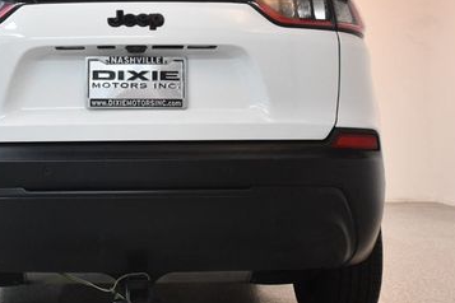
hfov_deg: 32.4
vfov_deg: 22.2
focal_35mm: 61
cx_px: 127
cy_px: 103
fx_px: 771
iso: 1800
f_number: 3.8
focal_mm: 23
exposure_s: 1/125
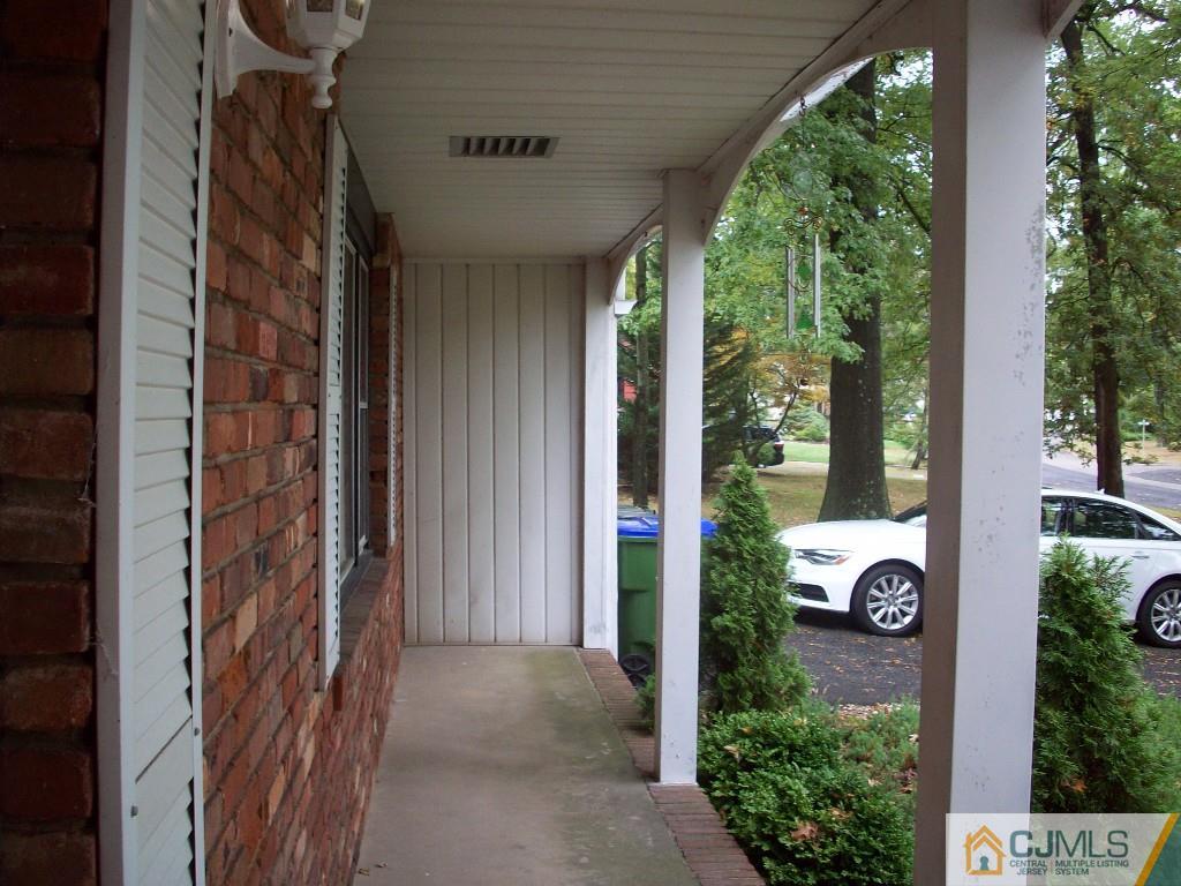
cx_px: 590
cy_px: 443
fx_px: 1262
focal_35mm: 37
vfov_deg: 38.7
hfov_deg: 50.1
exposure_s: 1/114
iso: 80
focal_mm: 6.2
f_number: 2.8
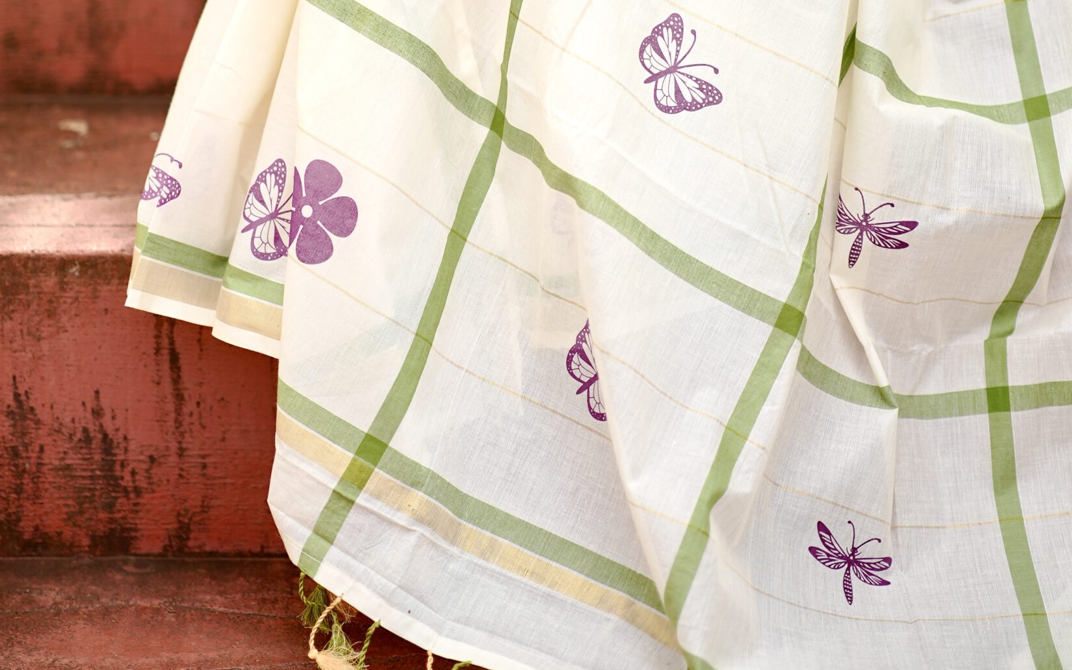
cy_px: -78
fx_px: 3915
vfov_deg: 9.7
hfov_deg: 15.6
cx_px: 539
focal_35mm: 134
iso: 160
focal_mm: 85
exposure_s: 1/3200
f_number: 1.4
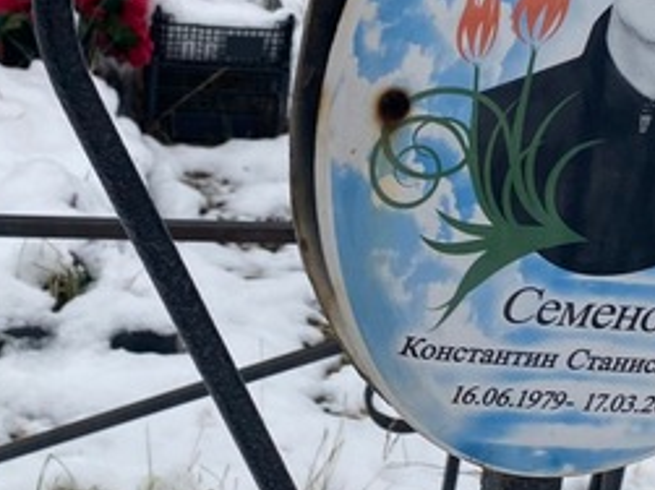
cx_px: 339
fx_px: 1570
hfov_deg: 23.6
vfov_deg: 17.7
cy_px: 182
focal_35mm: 83
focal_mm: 4.25
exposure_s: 1/330
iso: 32
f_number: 1.8
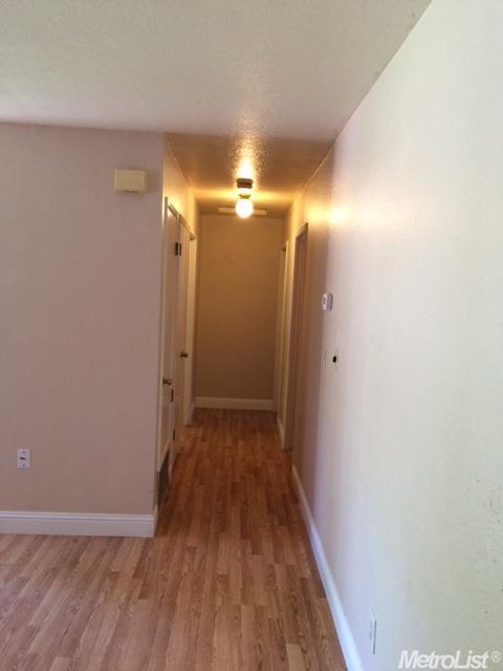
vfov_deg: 61.7
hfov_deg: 48.2
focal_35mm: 29
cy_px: 336
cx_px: 252
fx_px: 562
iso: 125
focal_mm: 4.15
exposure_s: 1/30
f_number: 2.2
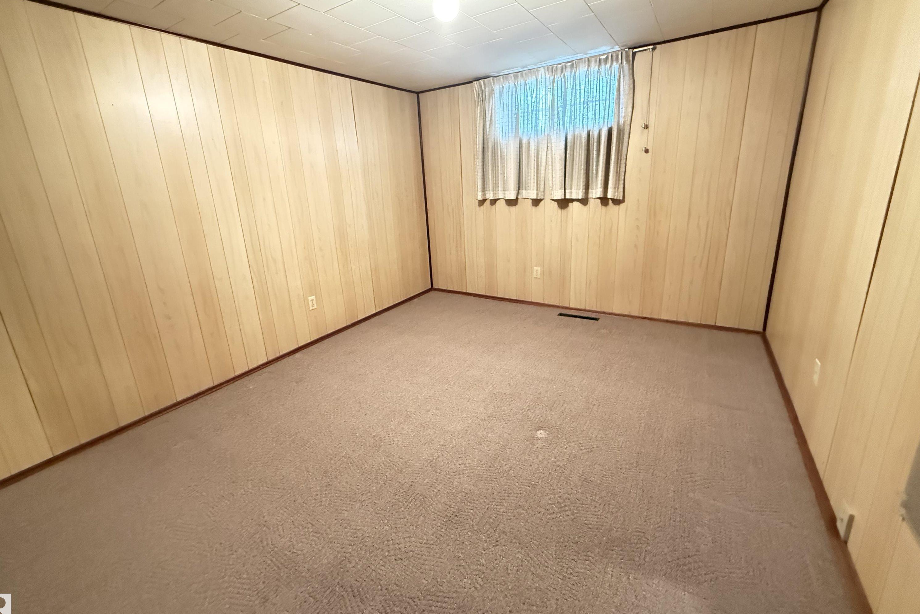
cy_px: 280
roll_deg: +2.3
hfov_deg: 100.4
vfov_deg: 77.2
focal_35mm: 15
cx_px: 454
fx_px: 383
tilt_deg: -15.1
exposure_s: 1/30
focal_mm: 2.22
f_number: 2.2
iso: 1250
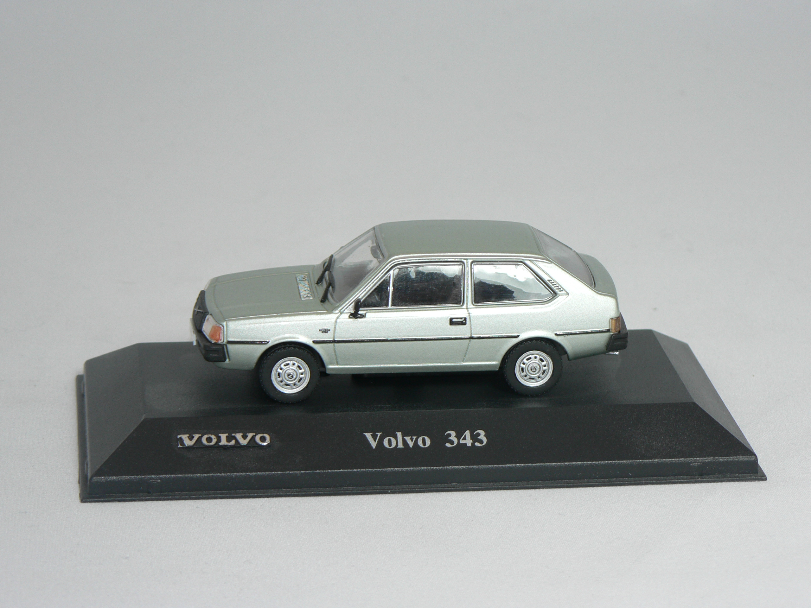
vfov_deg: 12.1
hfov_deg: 16.1
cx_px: 406
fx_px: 2858
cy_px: 304
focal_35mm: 122
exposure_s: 1/60
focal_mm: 20.3
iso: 80
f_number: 3.2
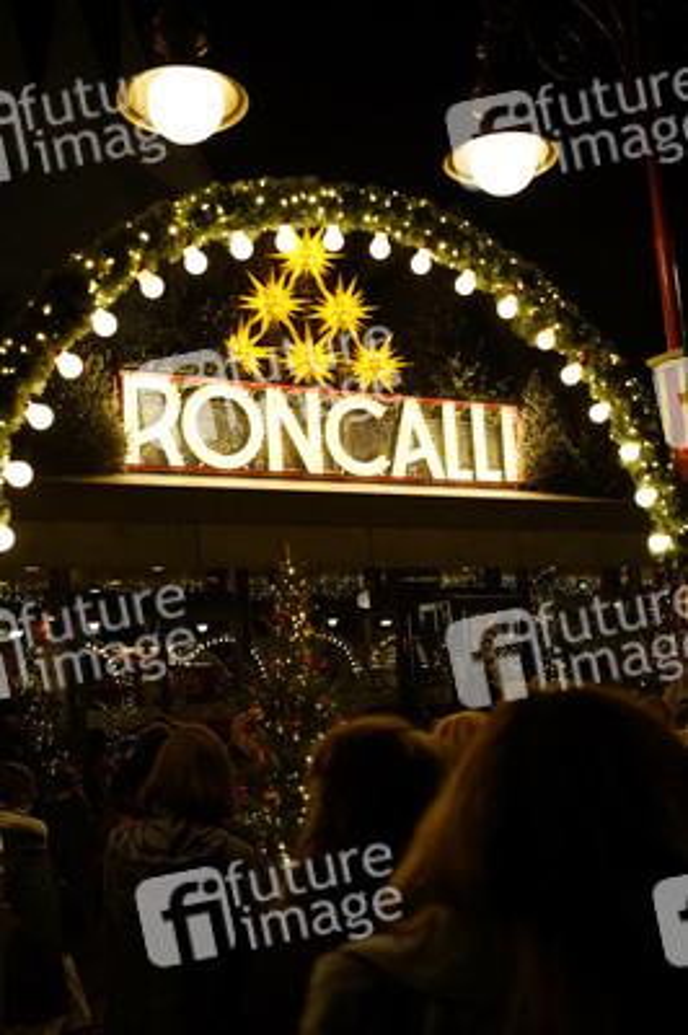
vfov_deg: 48.5
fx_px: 1149
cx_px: 344
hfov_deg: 33.3
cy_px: 518
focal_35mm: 40
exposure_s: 1/200
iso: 1600
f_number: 4
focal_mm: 40
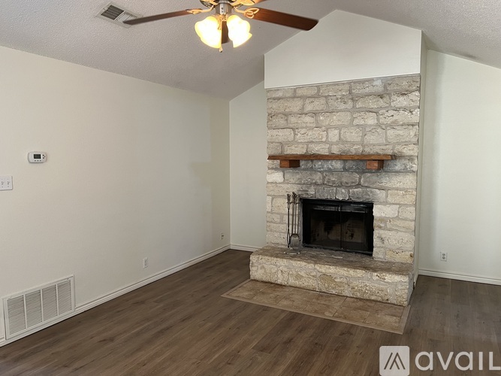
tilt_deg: -5.6
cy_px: 188
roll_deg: +0.6
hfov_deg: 67.3
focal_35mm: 26
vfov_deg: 53.0
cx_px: 250
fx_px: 376
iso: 160
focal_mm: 5.7
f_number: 1.5
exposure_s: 1/60
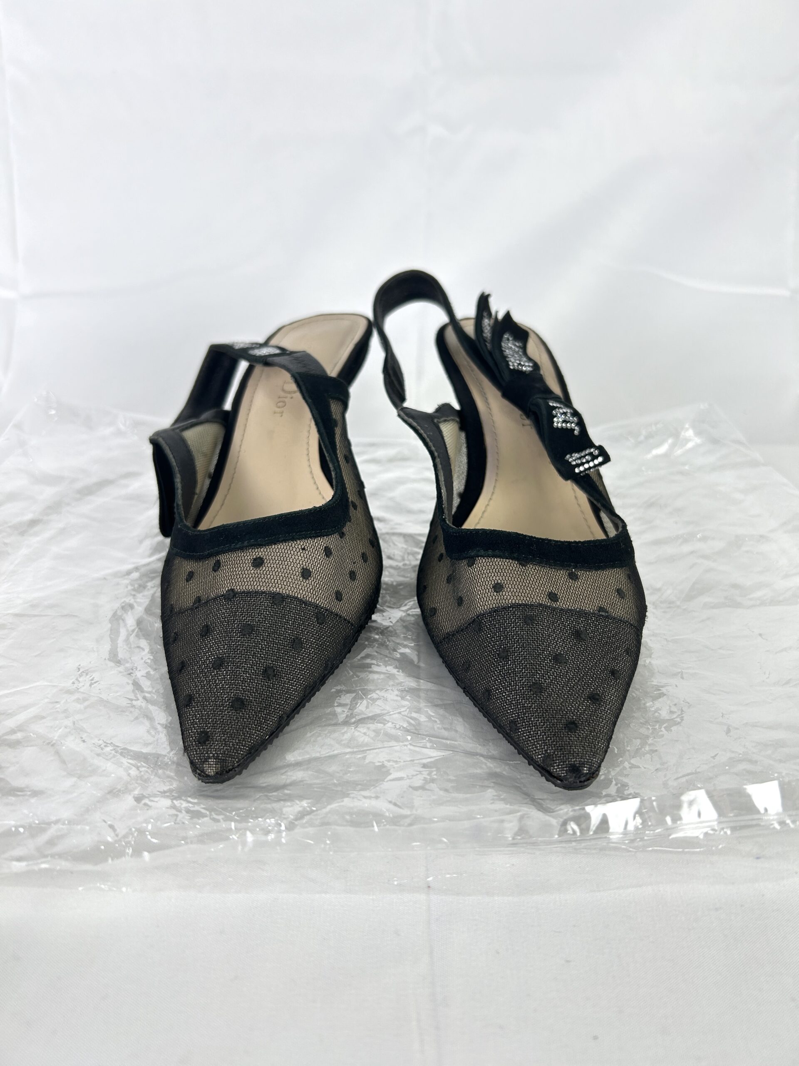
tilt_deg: -26.1
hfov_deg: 53.1
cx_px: 400
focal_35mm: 26
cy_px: 533
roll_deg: -1.4
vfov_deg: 67.3
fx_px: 800
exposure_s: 1/100
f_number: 1.5
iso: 40
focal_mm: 5.7
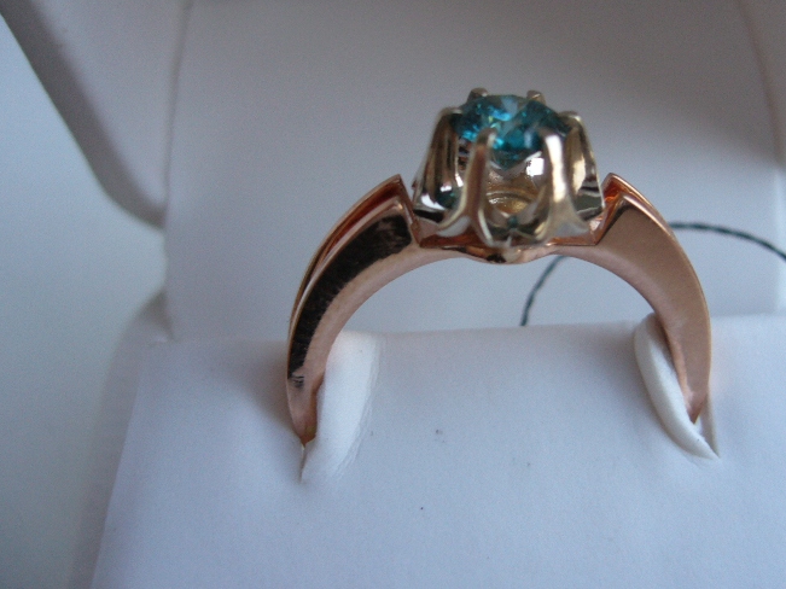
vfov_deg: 33.5
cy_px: 229
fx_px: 976
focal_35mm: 43
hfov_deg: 43.7
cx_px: 452
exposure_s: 1/25
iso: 100
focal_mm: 5.8
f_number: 2.8
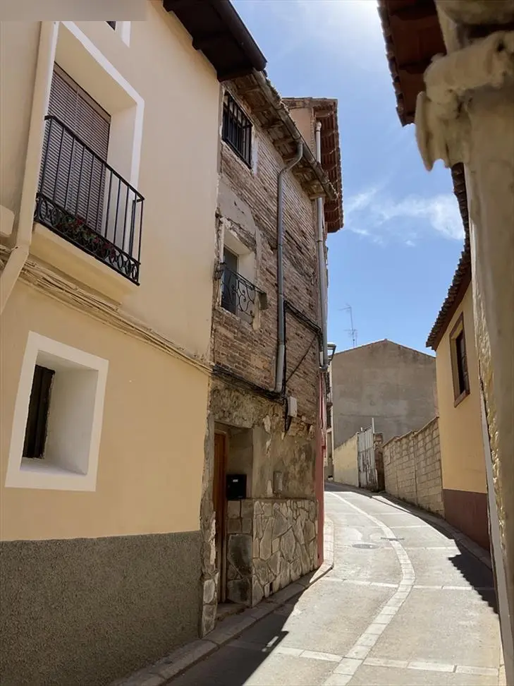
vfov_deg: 61.7
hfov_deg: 48.2
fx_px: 574
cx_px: 257
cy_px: 343
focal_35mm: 29
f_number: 1.8
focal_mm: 3
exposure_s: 1/2058
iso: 25
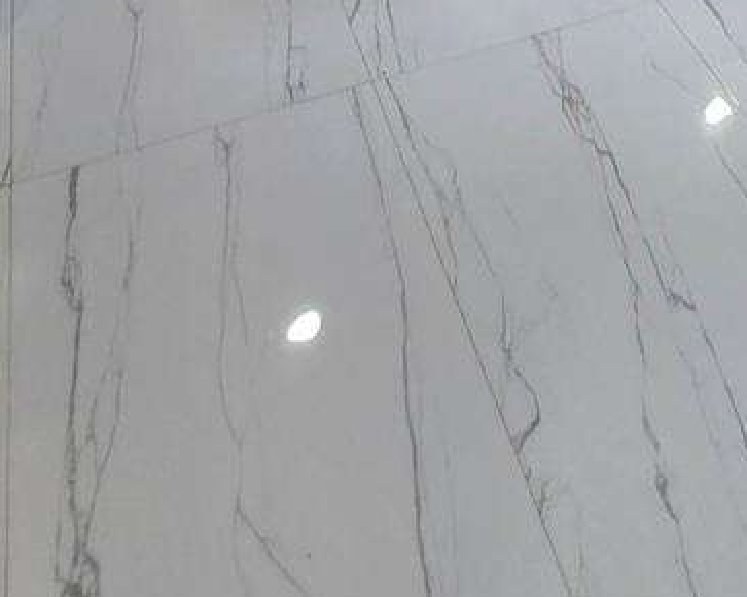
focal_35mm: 56
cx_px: 755
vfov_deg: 18.3
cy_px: -593
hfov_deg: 31.0
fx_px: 1237
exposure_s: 1/60
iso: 100
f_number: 2.2
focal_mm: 1.7
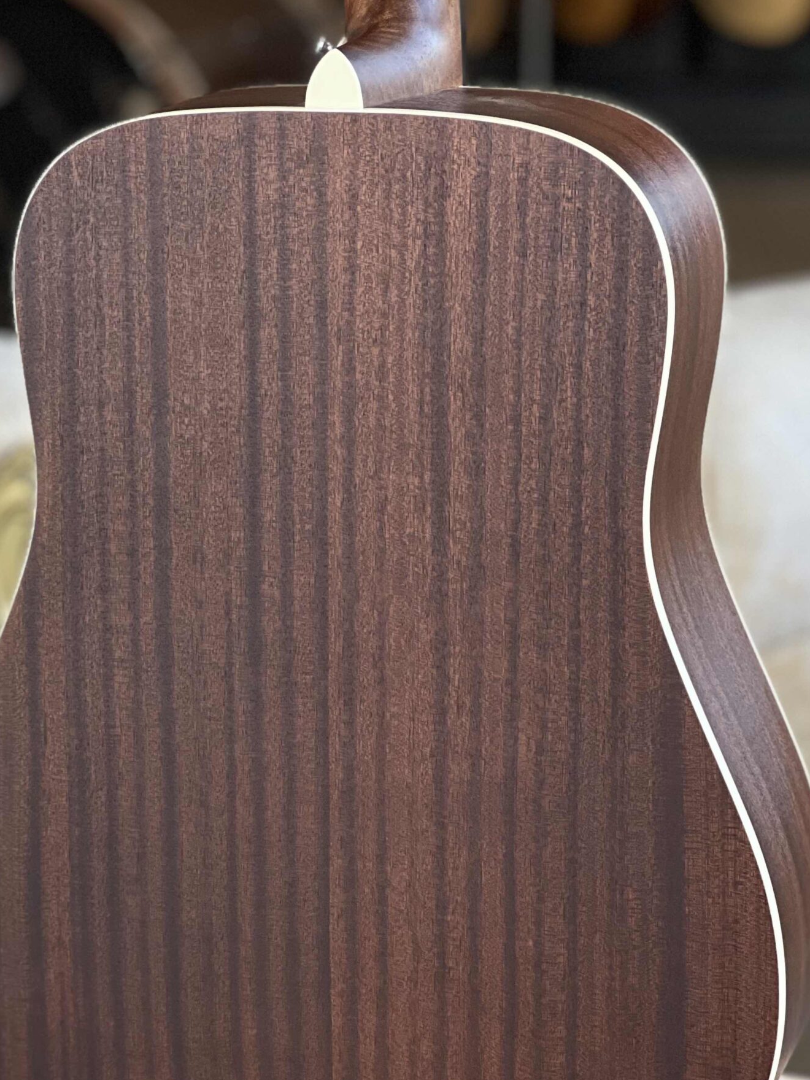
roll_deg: +2.9
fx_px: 3494
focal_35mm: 112
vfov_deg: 17.5
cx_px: 352
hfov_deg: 13.2
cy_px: 666
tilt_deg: -18.7
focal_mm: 9
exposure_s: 1/40
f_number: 2.8
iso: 200
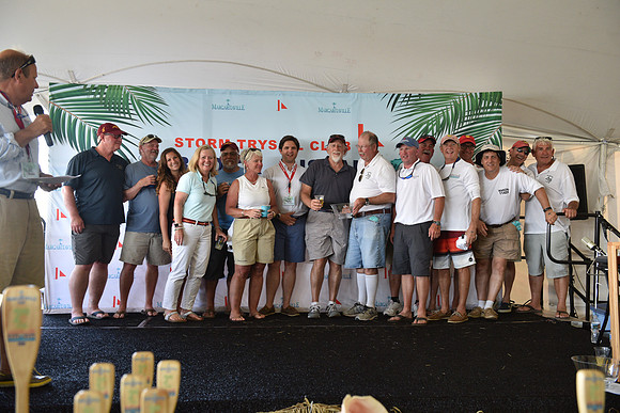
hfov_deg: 50.7
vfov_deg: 35.1
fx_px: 655
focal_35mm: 38
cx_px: 310
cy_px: 206
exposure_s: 1/160
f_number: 4
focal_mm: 38
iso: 800
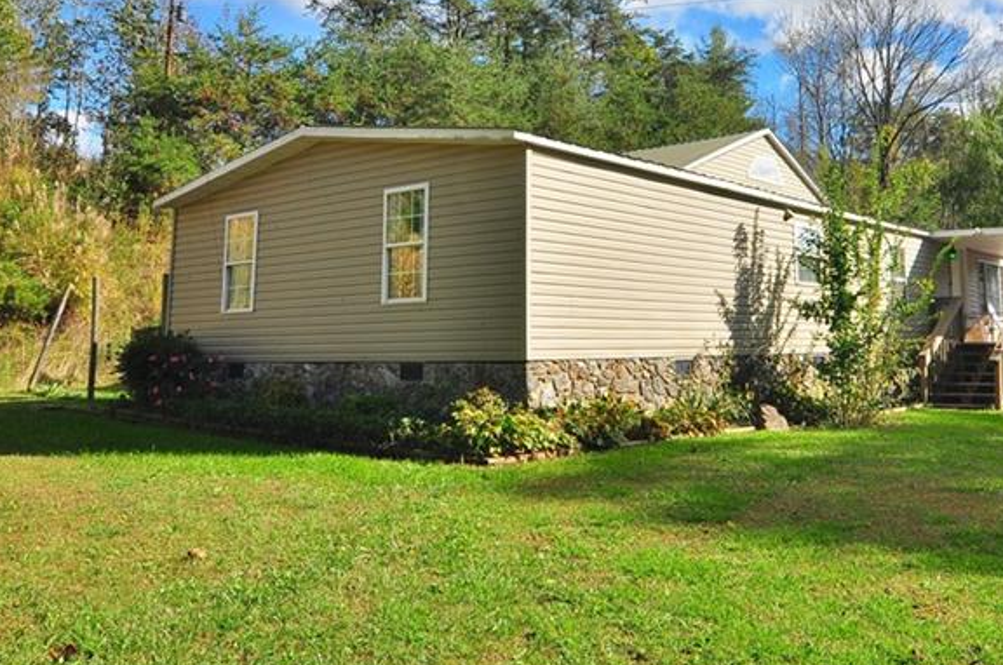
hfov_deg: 57.2
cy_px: 220
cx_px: 690
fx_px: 890
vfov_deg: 40.5
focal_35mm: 32
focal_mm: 12
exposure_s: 1/250
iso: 200
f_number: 8
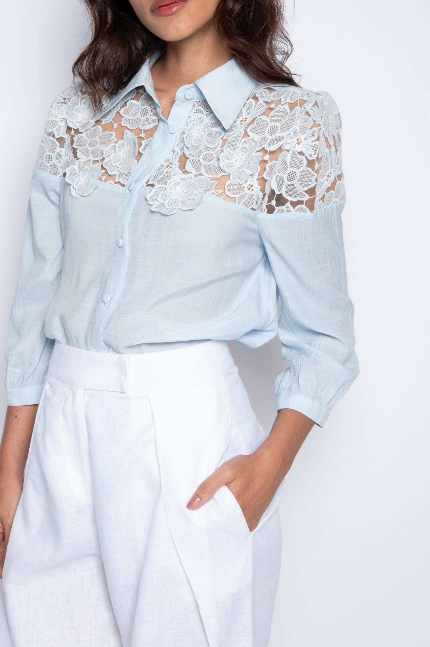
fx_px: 1094
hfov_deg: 22.2
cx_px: 170
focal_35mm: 61
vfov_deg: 32.8
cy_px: 274
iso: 320
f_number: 6.3
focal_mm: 40
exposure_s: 1/200
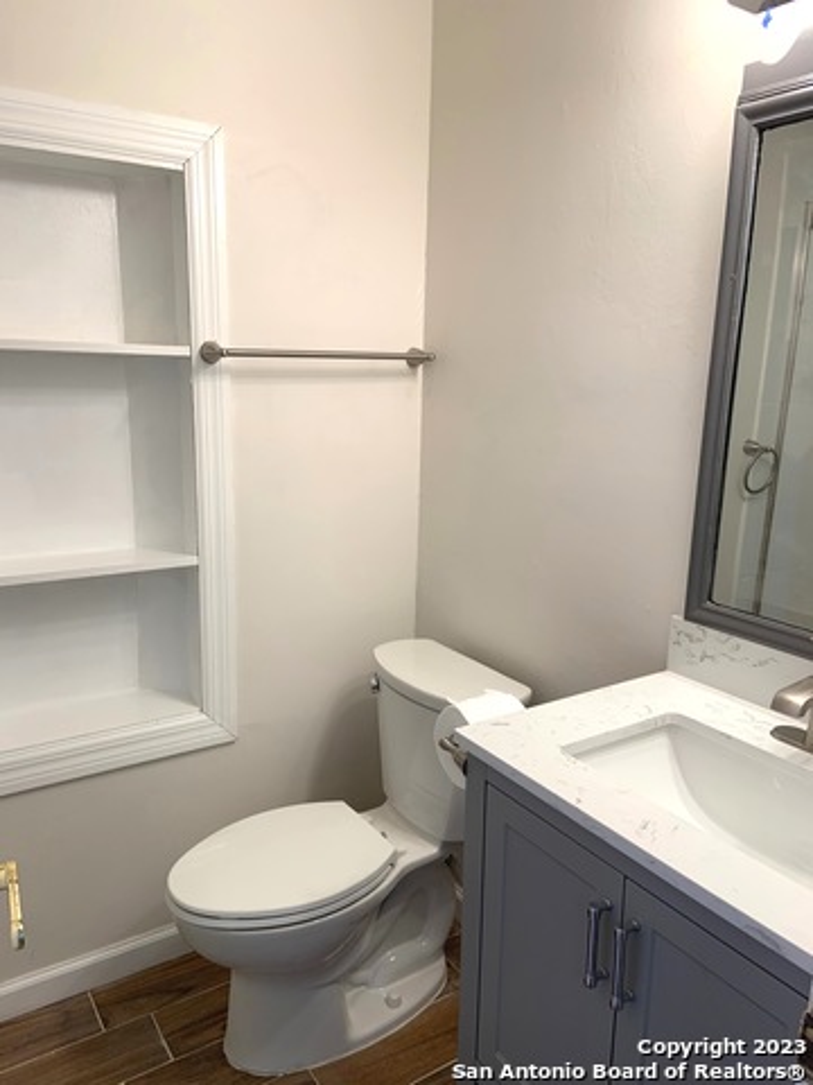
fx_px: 814
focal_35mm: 26
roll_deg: +0.0
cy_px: 542
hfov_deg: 53.1
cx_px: 406
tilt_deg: -10.6
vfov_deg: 67.3
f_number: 1.8
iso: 50
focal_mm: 4.25
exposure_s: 1/60
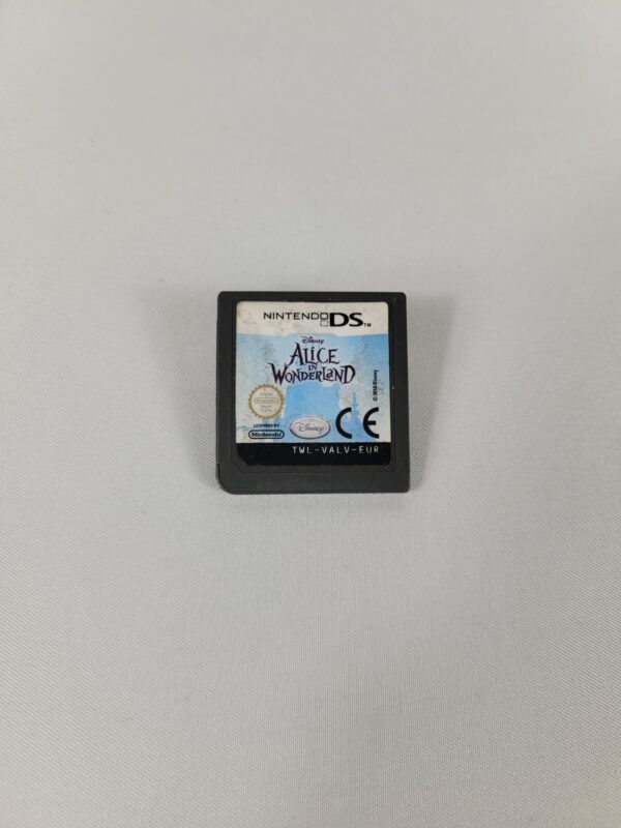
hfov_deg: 53.1
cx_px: 310
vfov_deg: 67.3
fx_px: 622
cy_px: 414
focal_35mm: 26
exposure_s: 1/183
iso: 40
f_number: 1.8
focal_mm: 5.4
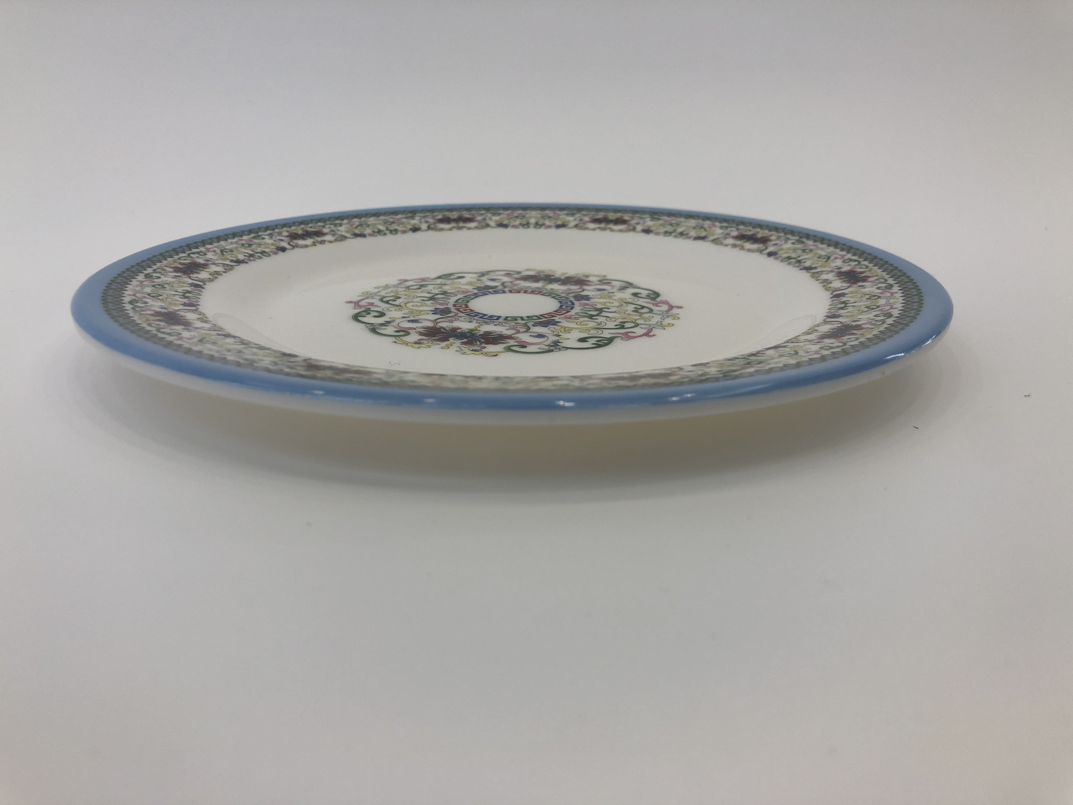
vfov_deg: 49.7
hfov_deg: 63.4
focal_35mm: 28
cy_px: 402
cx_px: 536
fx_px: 868
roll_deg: +0.4
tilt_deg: -20.0
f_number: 1.8
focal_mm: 4
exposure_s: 1/100
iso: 40
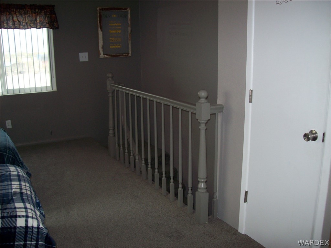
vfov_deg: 39.6
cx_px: 166
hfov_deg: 51.4
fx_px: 344
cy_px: 124
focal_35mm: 36
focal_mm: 6
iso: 80
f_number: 2.7
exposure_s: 1/64
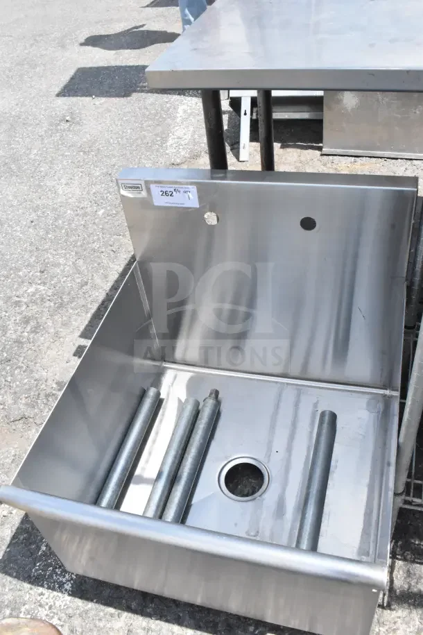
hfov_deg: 40.0
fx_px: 582
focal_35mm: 33
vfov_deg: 57.2
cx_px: 212
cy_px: 318
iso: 6400
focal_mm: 22
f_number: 20
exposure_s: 1/1600
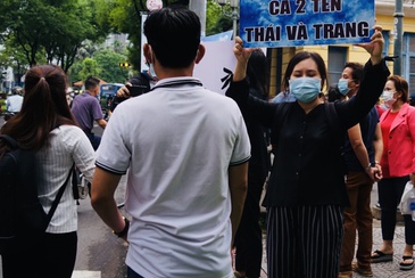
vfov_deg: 27.8
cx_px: 301
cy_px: 79
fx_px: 554
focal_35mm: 48
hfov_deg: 40.2
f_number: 4
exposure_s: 1/100
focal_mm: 24
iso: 100
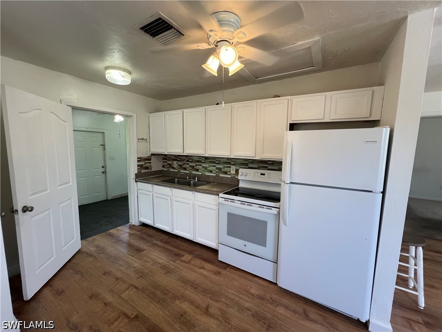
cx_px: 221
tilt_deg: -6.8
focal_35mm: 13
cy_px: 166
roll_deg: -1.4
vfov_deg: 89.9
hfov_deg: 106.2
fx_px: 166
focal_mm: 1.57
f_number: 1.8
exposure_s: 1/120
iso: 125
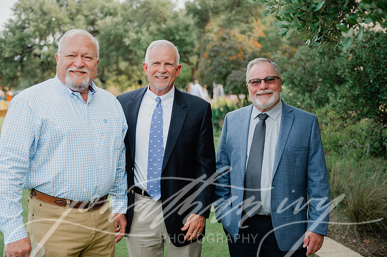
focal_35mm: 48
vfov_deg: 28.0
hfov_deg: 41.1
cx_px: 194
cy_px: 128
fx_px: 516
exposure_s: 1/1000
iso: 320
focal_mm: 48
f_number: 2.8
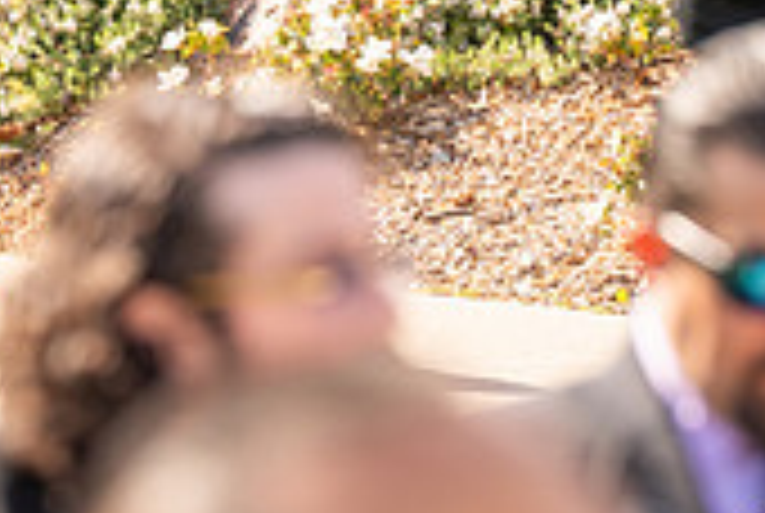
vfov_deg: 2.3
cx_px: -122
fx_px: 12687
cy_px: -218
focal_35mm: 596
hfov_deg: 3.4
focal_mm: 175
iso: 200
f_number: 4.5
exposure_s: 1/800
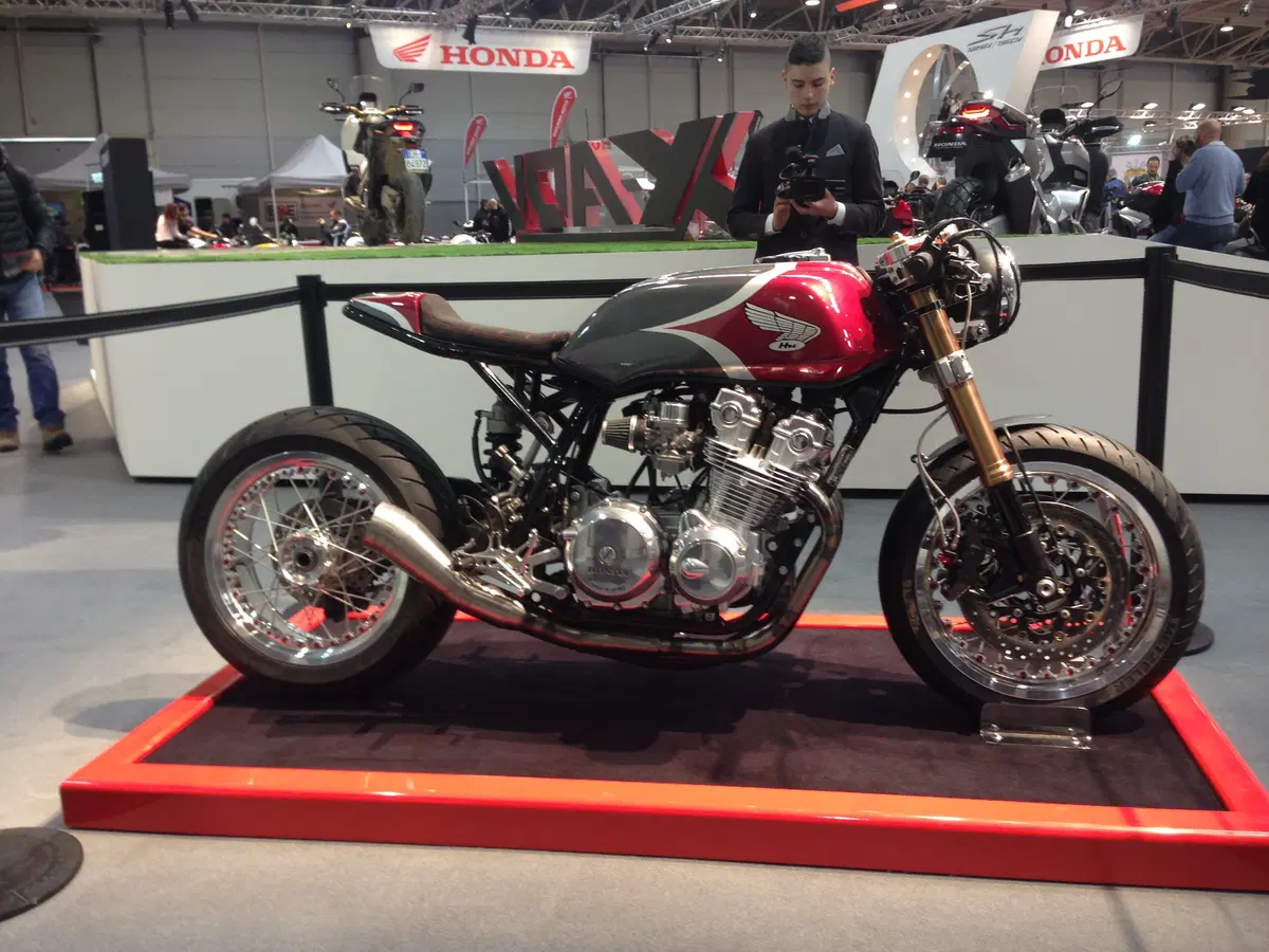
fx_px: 1210
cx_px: 634
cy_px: 476
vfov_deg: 42.9
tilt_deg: -12.9
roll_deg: +2.2
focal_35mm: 33
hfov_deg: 55.4
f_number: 2.4
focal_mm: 4.12
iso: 50
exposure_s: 1/30
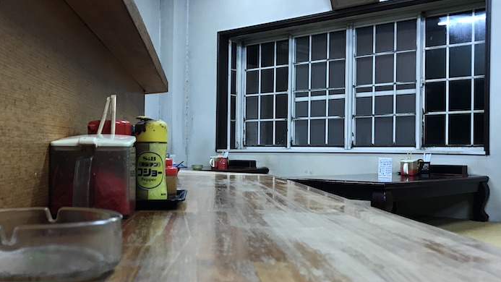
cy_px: 155
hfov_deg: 46.1
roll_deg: -0.2
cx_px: 199
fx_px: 585
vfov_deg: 27.1
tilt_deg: -0.1
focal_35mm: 44
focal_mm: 3.99
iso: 40
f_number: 1.8
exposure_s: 1/15
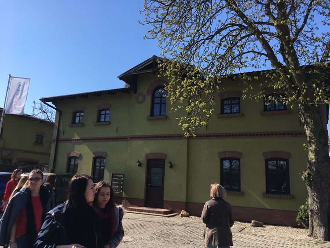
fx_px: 277
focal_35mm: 29
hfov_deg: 61.6
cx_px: 165
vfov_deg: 48.3
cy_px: 124
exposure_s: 1/999
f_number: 2.2
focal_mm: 4.15
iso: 25
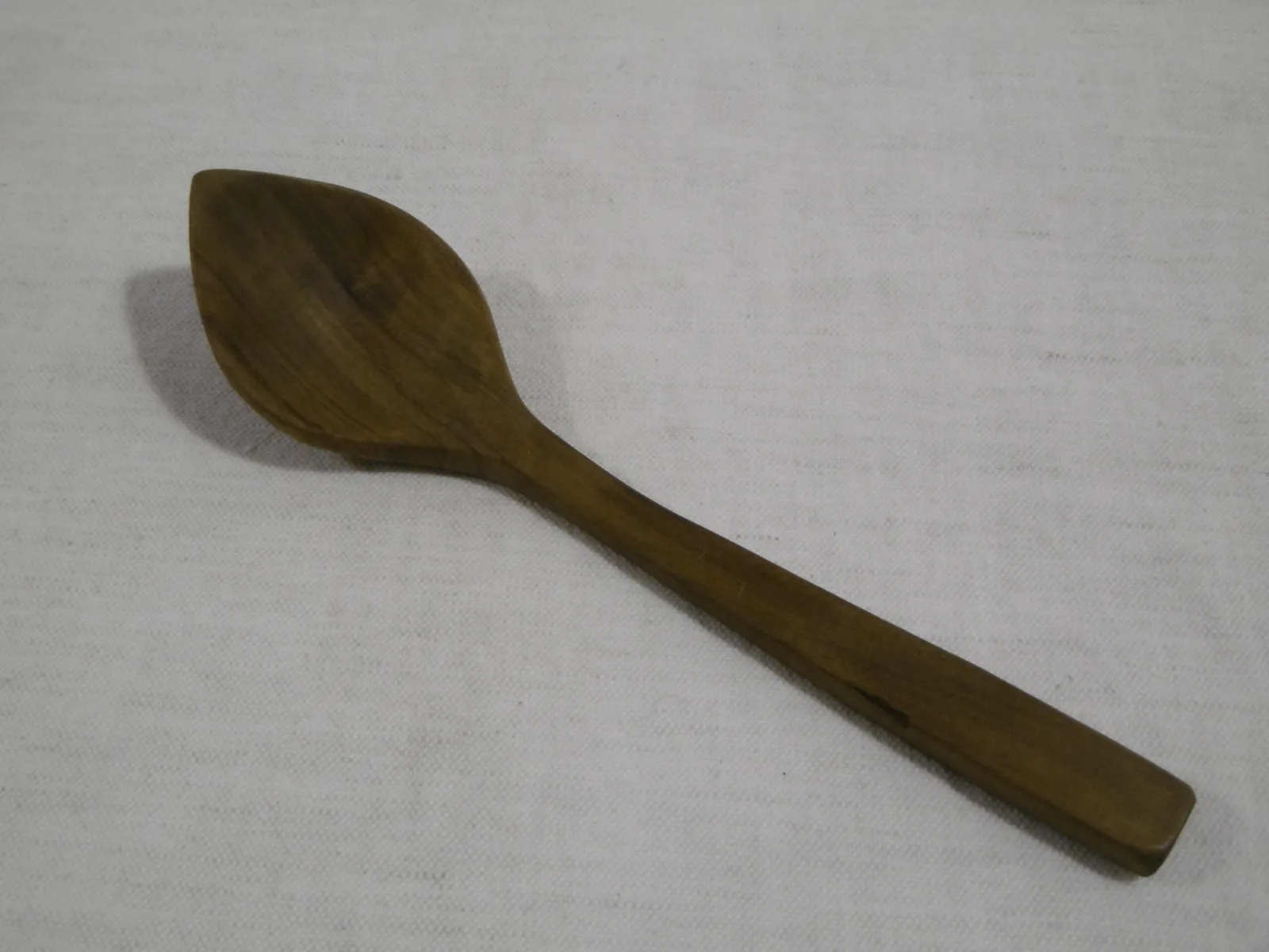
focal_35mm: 43
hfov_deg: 43.9
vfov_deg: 33.6
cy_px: 476
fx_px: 1576
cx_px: 634
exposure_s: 1/60
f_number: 3.8
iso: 250
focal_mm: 7.7
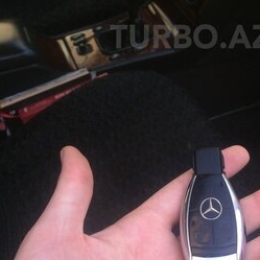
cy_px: 37
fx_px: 433
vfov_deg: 32.1
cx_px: 190
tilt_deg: -41.2
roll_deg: +3.0
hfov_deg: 32.8
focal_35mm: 51
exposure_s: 1/176
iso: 32
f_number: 2.2
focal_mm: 4.15
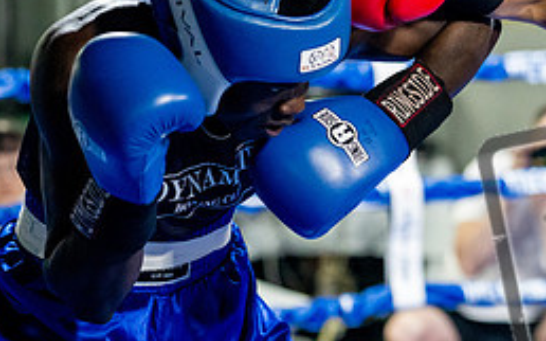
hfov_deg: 11.8
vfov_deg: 7.4
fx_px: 2618
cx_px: 543
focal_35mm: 176
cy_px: 133
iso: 5000
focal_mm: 70
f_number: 2
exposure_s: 1/1000
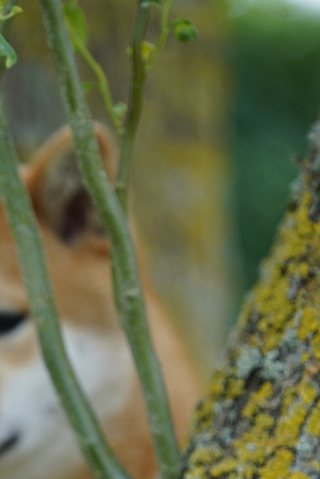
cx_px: 17
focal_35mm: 535
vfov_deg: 3.9
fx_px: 7133
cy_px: 458
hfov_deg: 2.6
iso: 320
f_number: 5.6
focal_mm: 245
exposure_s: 1/250
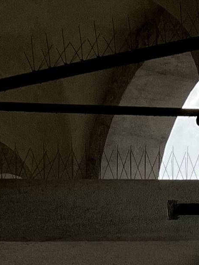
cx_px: 192
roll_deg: +1.6
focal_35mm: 168
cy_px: 580
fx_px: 1288
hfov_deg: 8.8
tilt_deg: +1.6
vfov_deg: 10.5
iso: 50
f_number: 1.5
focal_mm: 5.7
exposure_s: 1/12658
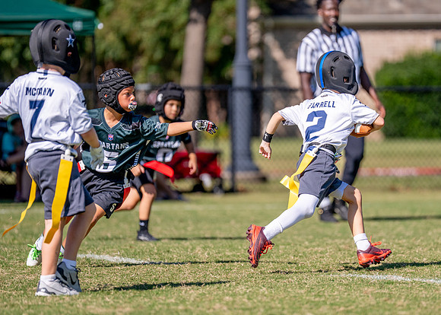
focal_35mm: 271
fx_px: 3388
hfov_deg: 7.4
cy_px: 165
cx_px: 286
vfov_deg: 5.3
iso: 250
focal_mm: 200
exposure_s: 1/6400
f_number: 2.8
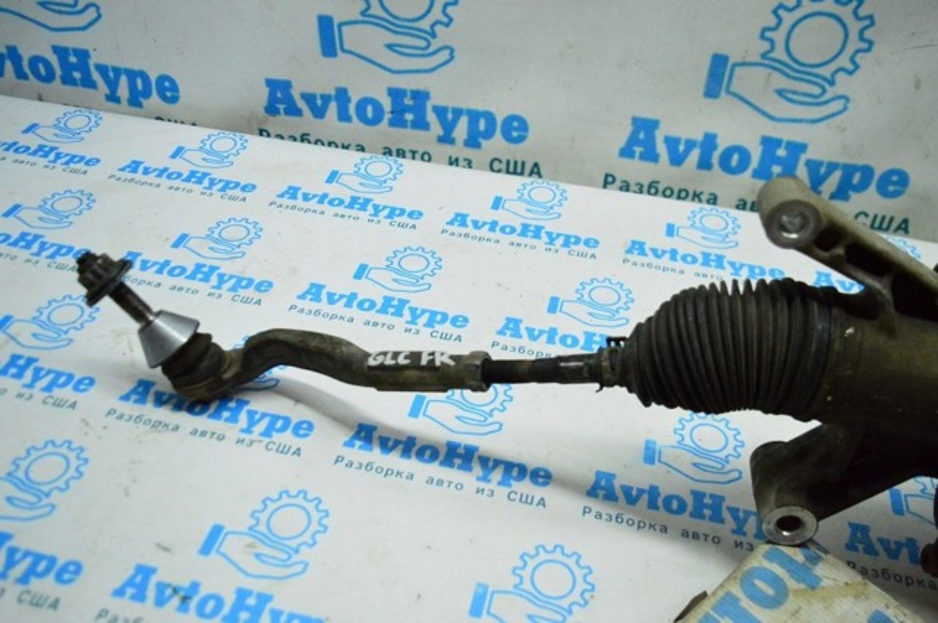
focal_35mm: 33
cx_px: 469
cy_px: 312
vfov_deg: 39.9
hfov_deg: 57.3
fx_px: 859
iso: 6400
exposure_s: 1/1000
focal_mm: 22
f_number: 3.8
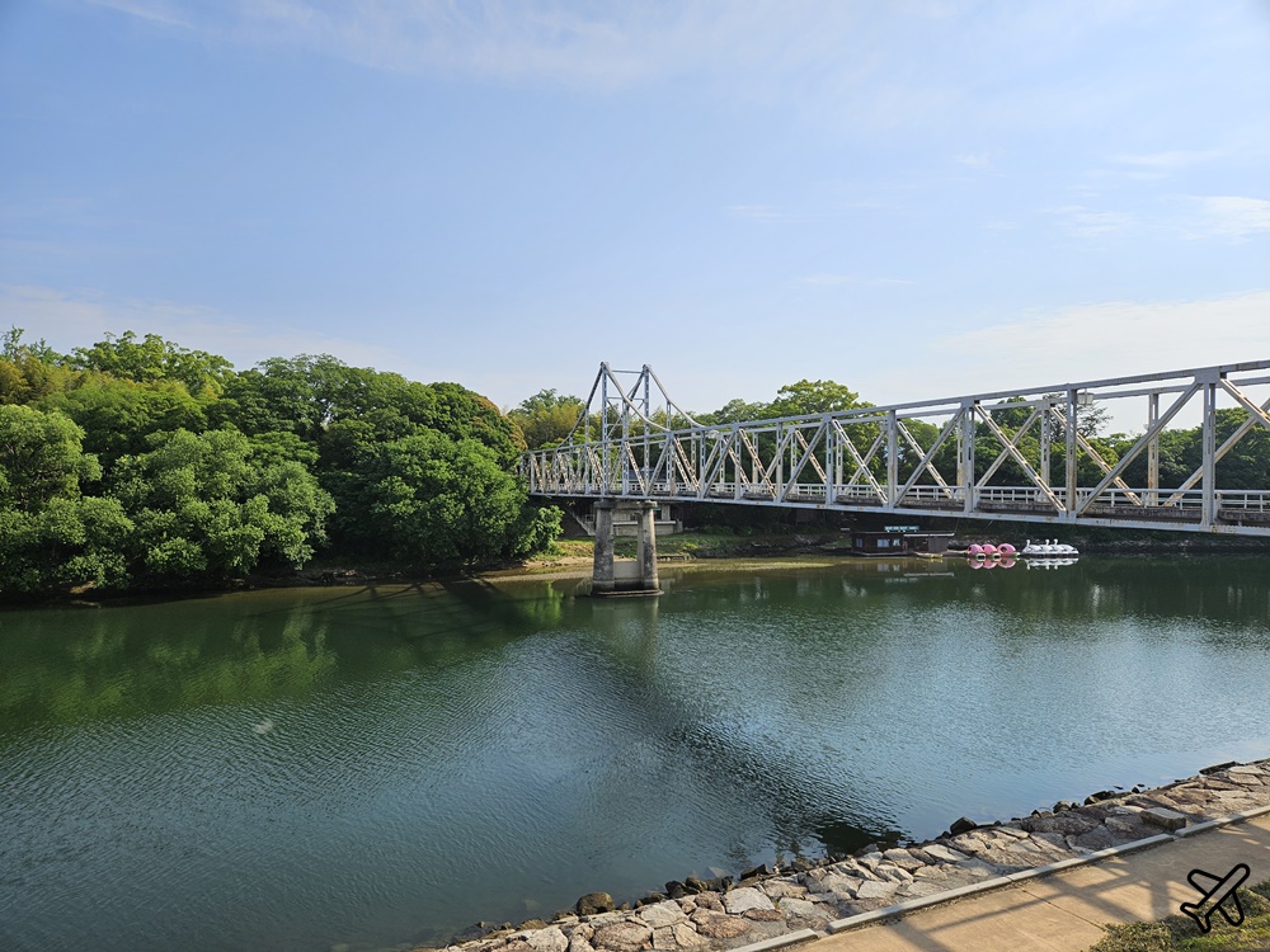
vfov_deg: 58.9
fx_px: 844
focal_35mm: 23
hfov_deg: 73.9
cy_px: 476
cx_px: 635
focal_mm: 5.4
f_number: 1.8
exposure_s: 1/2000
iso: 25
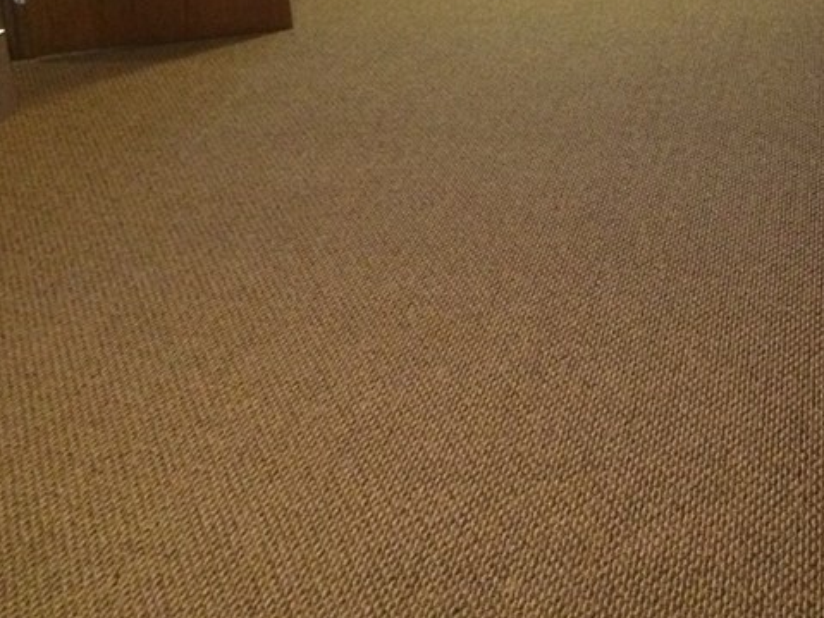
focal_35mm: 62
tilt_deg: -19.2
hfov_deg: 30.8
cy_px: 55
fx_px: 1475
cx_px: 592
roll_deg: +3.1
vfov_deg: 23.0
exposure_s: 1/15
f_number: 2.2
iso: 400
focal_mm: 4.15
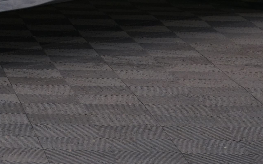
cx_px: -99
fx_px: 2086
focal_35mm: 291
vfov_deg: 4.4
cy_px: -201
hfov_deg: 7.1
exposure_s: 1/20
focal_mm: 61
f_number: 5.6
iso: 250
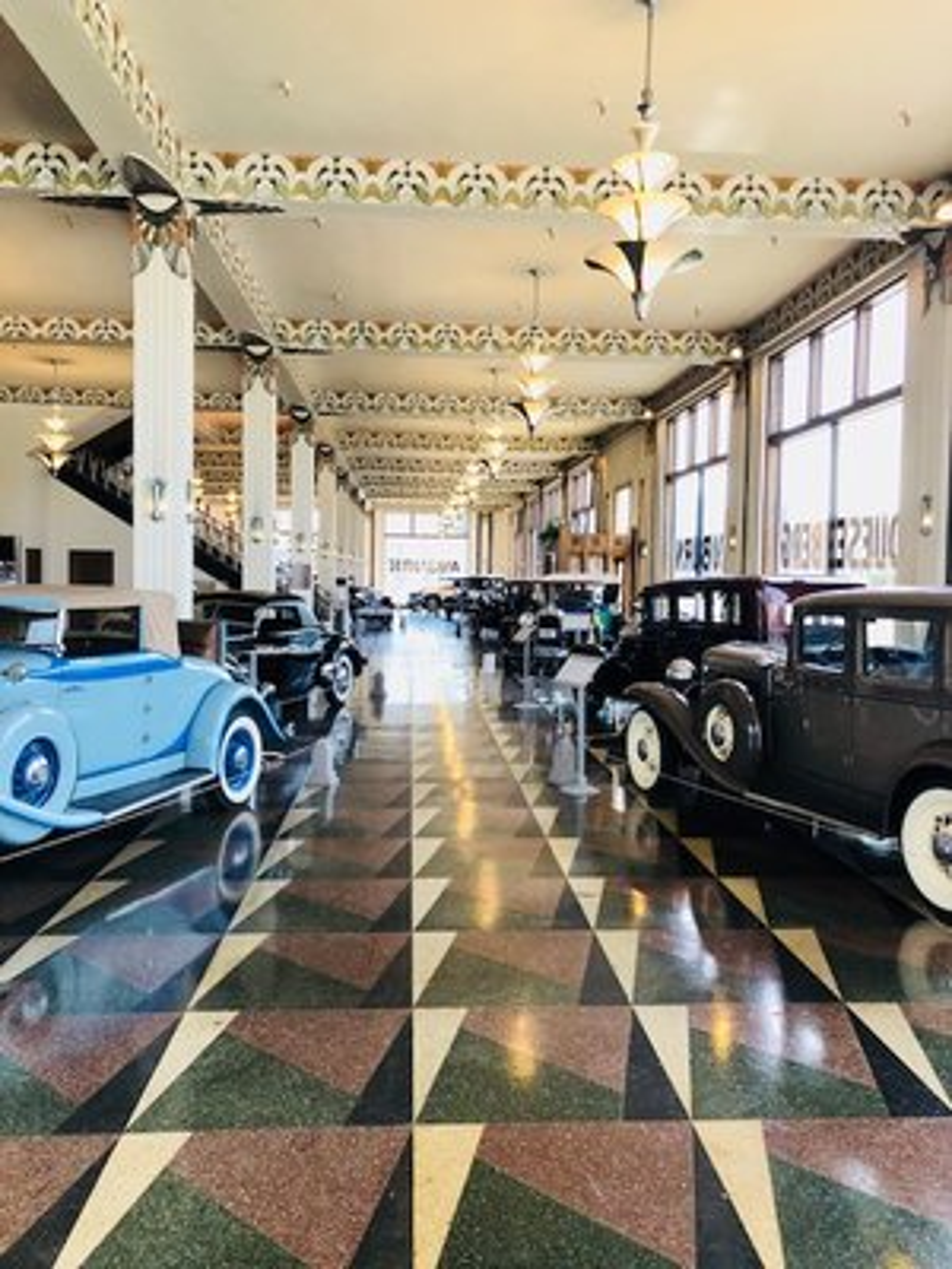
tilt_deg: -1.9
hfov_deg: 49.7
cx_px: 476
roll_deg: -0.4
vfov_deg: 63.4
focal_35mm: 28
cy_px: 634
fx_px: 1027
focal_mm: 3.99
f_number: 1.8
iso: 25
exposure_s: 1/30
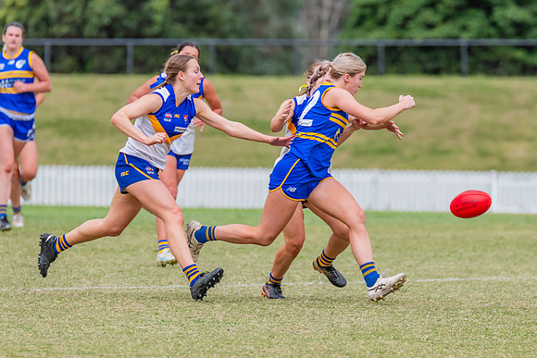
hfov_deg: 4.0
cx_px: 322
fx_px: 7639
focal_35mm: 512
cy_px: 192
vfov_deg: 2.7
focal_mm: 420
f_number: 8
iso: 800
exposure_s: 1/1250
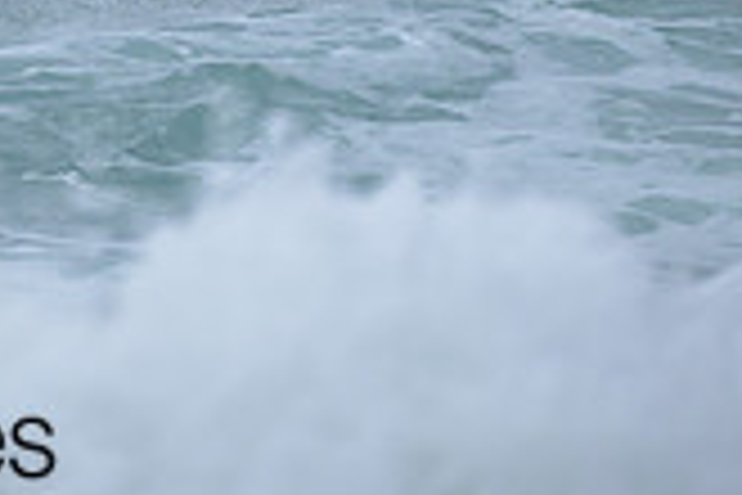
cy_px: -308
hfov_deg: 0.7
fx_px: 57892
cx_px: -292
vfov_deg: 0.5
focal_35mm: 2809
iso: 500
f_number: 6.3
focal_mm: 800
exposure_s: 1/2000
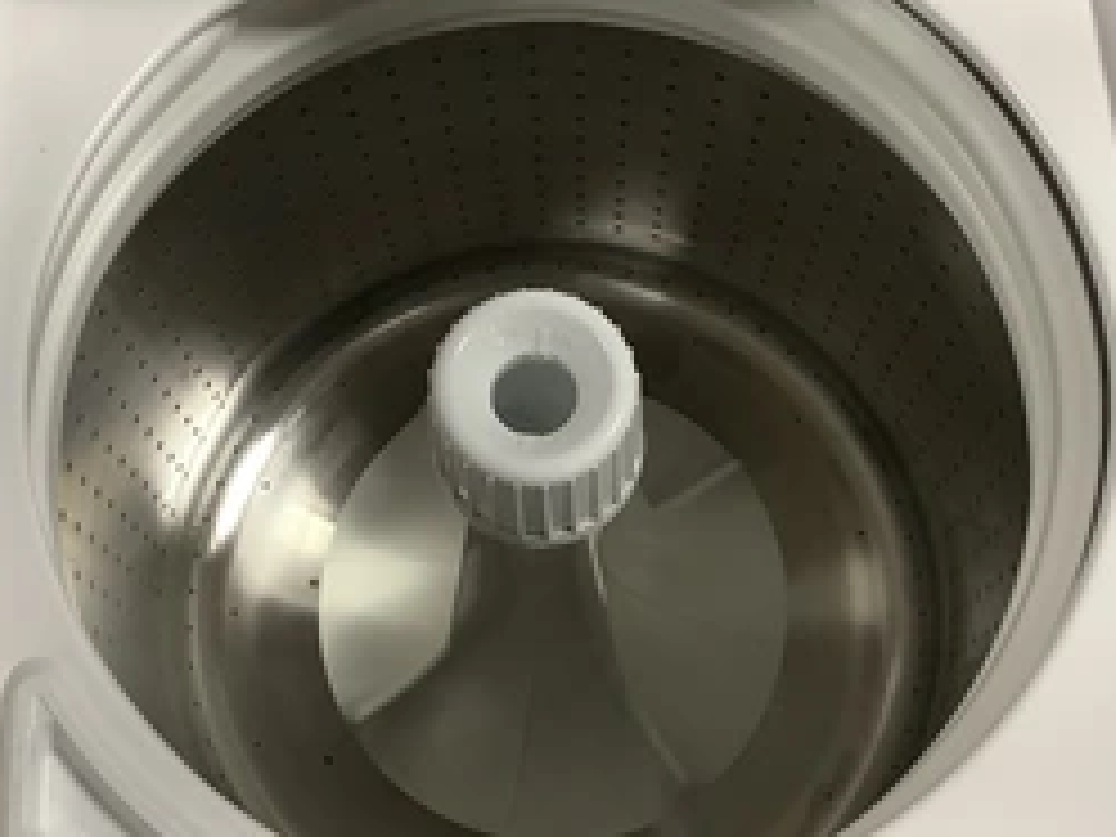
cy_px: 396
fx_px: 1612
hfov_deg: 38.1
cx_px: 500
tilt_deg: -71.6
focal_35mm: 50
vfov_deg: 29.1
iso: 320
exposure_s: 1/50
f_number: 2.4
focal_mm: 3.3
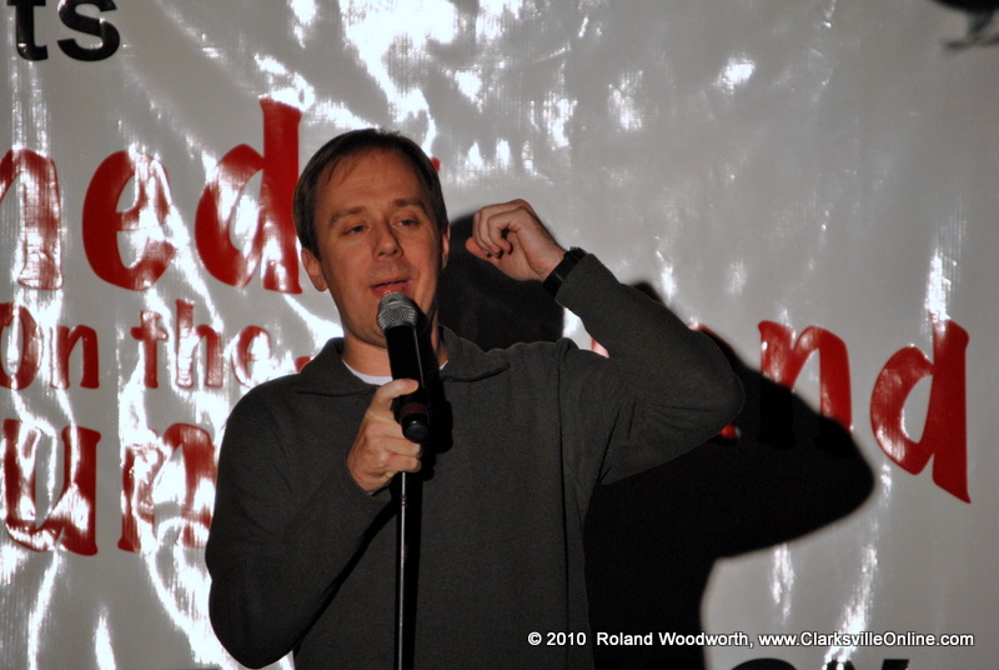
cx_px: 500
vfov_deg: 4.6
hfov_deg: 6.9
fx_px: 8337
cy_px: 335
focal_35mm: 300
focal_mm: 200
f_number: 5.6
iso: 800
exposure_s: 1/100
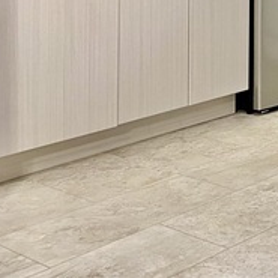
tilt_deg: +0.3
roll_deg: -1.7
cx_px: 497
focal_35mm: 83
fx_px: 754
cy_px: -96
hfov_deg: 17.2
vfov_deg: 19.1
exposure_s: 1/60
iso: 100
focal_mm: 4.25
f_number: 1.8
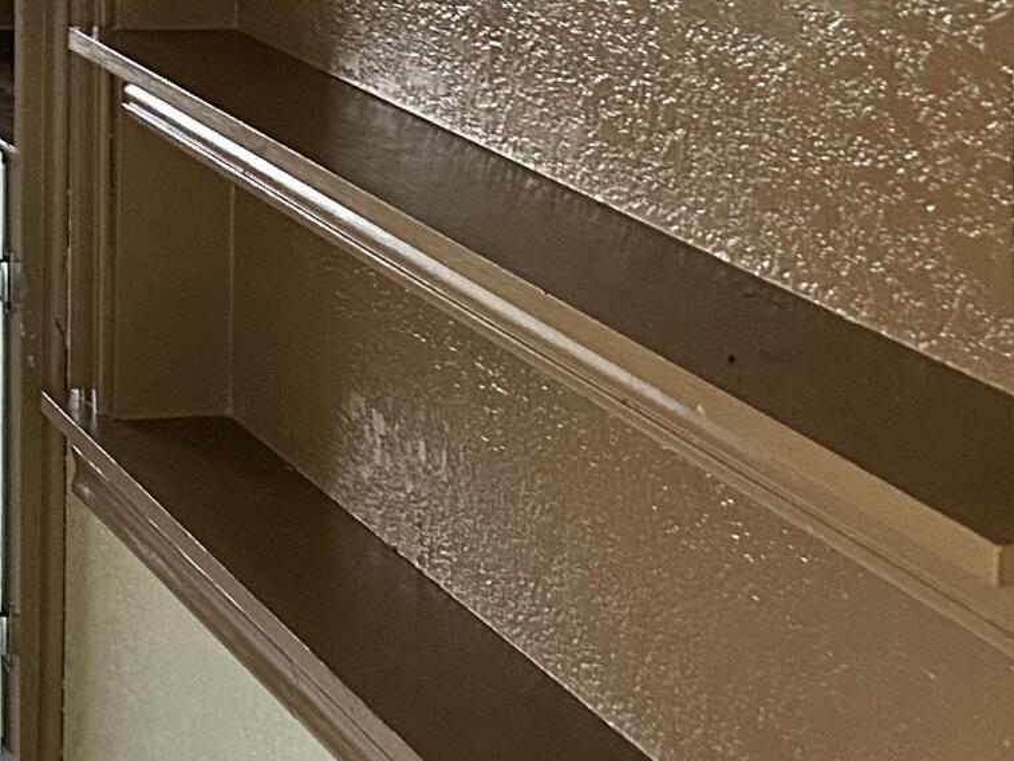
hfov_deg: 17.2
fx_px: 3018
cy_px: -218
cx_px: -521
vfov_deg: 13.8
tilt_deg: -4.1
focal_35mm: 103
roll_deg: +1.7
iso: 400
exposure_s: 1/60
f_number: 1.5
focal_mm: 5.7
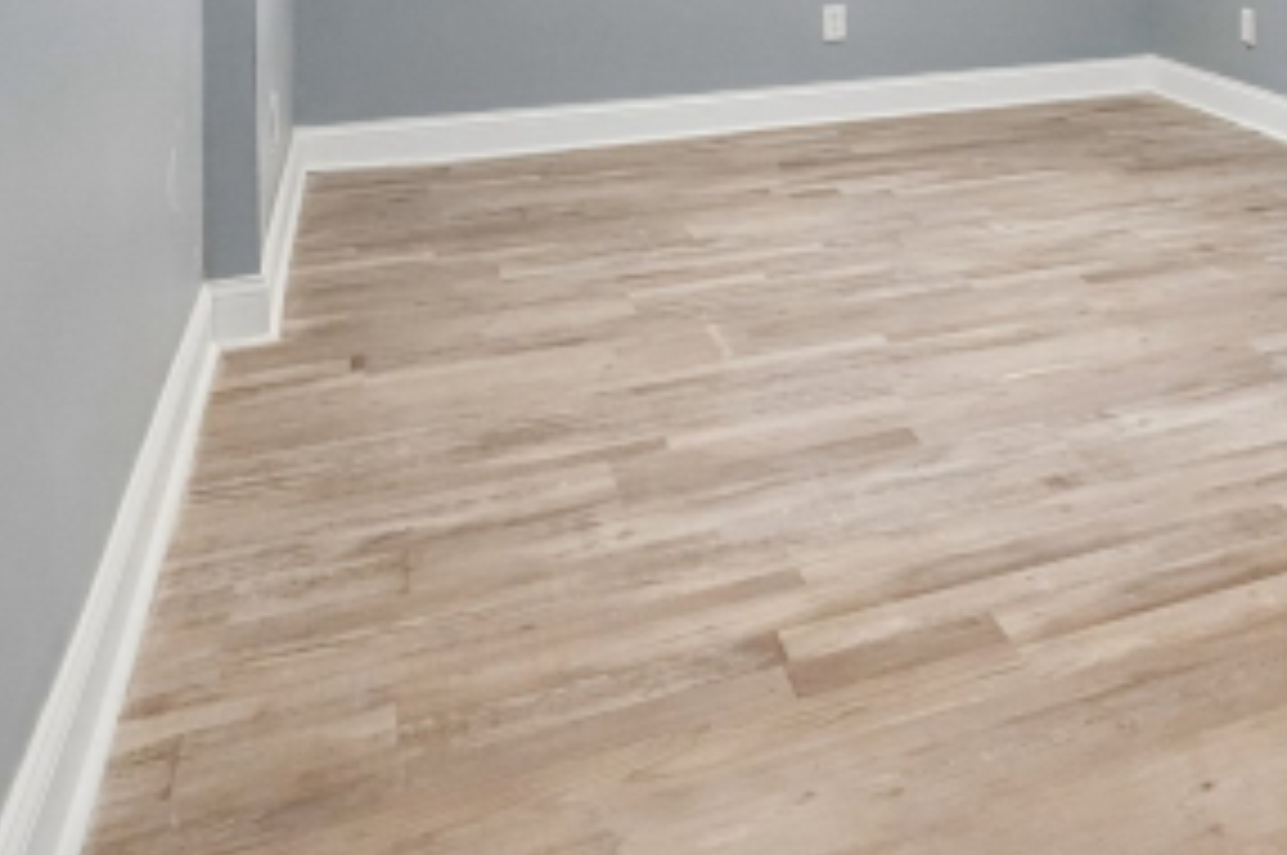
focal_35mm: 42
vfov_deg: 27.8
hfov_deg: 42.7
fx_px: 1500
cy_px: -180
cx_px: 1152
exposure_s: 1/30
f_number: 8
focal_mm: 16
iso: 6400
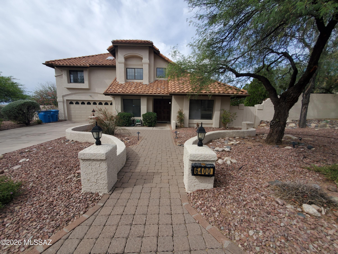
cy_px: 127
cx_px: 169
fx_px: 127
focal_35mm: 13
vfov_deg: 89.9
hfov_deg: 106.2
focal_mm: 1.8
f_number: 2.2
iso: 50
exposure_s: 1/878
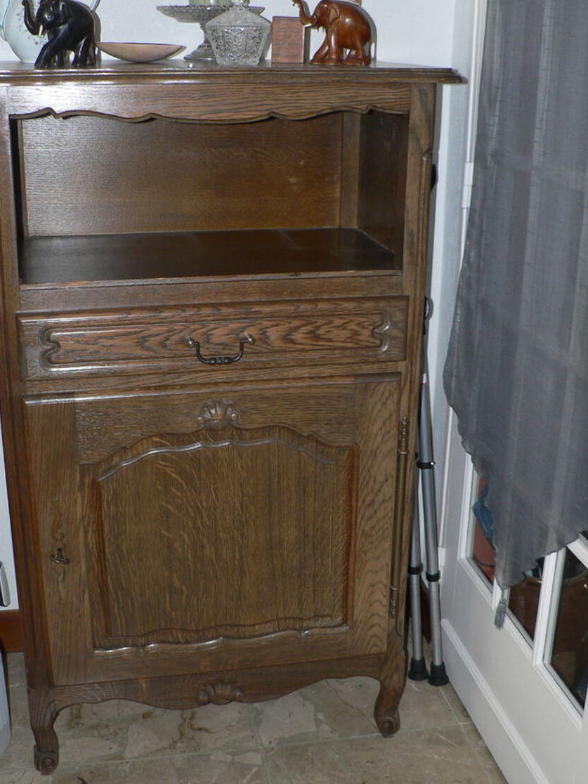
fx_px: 974
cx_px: 257
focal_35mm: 43
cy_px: 378
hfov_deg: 33.6
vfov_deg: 43.8
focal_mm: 6
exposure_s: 1/60
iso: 100
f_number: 2.8
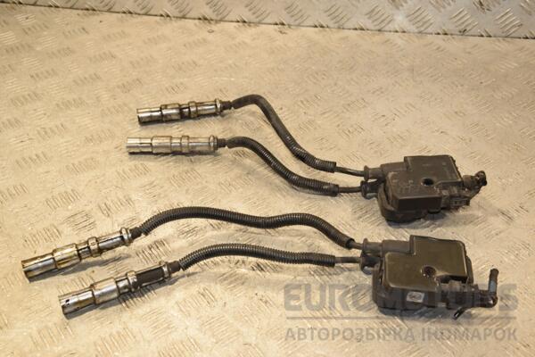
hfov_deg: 37.9
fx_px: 780
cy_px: 178
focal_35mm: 52
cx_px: 268
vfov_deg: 25.8
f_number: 6.3
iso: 800
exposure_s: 1/200
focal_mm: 35
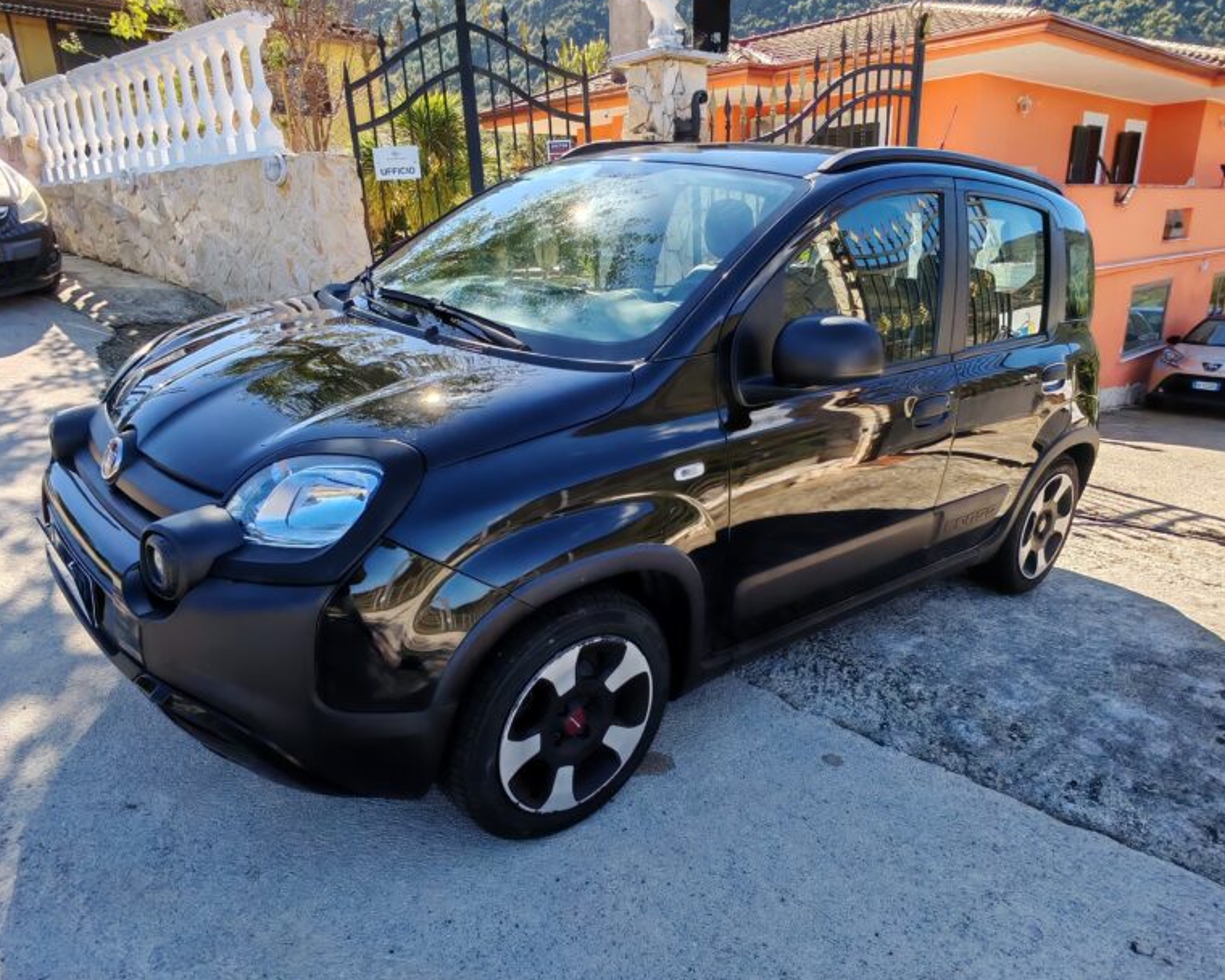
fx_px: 906
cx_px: 609
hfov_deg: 68.1
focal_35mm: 25
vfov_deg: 56.6
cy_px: 546
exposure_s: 1/790
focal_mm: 1.96
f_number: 2.2
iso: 50
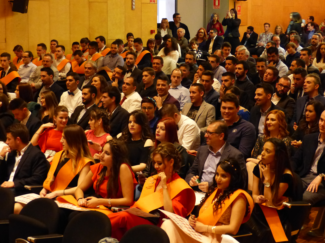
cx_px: 162
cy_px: 122
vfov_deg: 18.9
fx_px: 732
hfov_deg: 25.0
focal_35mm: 78
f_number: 2.8
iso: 1000
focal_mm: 14
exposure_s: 1/15
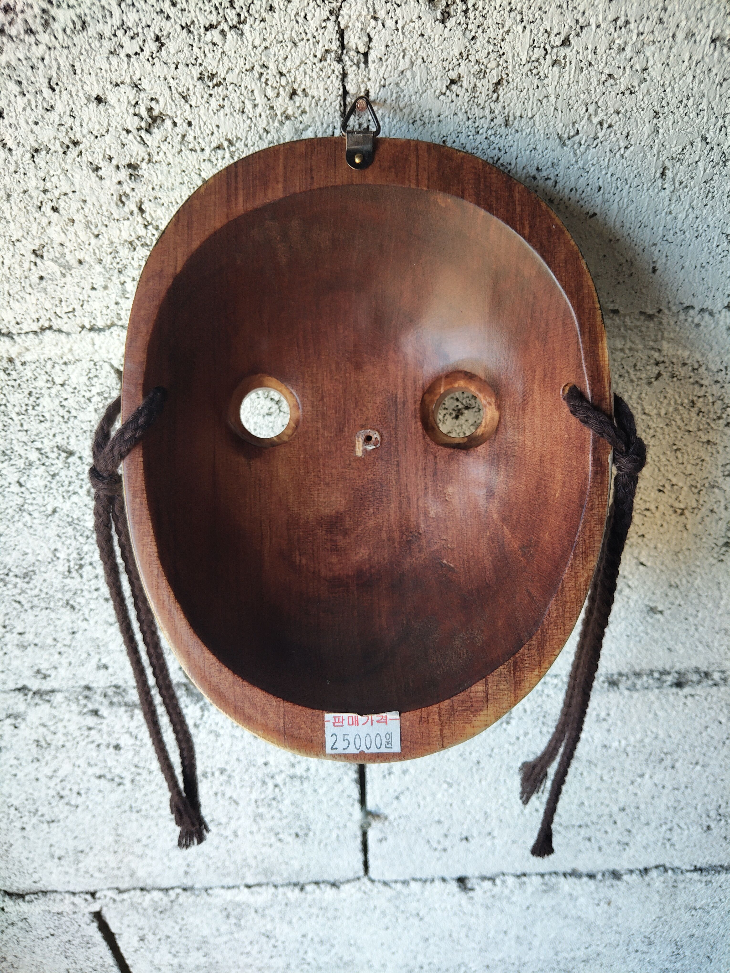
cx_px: 365
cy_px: 486
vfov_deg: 69.4
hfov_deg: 54.9
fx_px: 703
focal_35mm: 25
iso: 163
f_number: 1.8
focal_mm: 4.15
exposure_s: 1/33.3
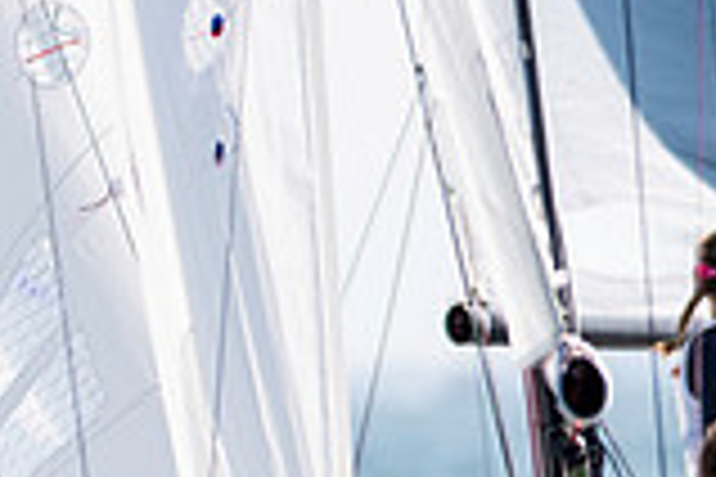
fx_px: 32675
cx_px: -495
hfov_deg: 1.3
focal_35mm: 1643
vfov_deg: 0.8
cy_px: 520
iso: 200
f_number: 5
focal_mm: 300
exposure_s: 1/2500
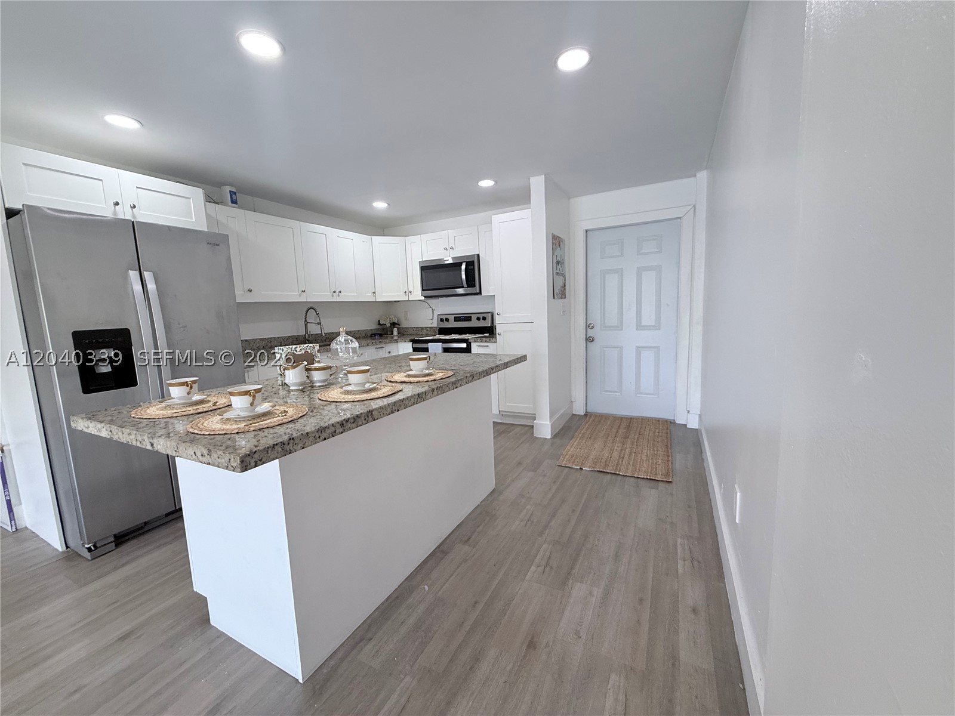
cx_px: 478
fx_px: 386
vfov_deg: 85.7
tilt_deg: -7.0
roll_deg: +2.1
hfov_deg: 102.1
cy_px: 358
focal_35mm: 14
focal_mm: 2.22
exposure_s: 1/120
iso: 125
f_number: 2.2
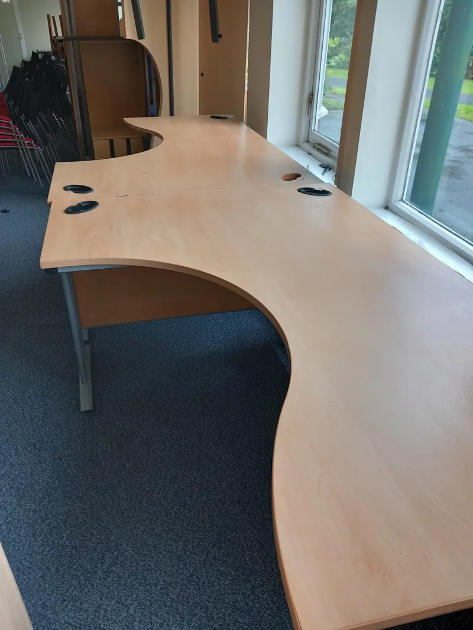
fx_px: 492
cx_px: 236
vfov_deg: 65.3
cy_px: 315
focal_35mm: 27
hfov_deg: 51.3
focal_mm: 4
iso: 160
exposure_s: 1/50
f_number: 1.8
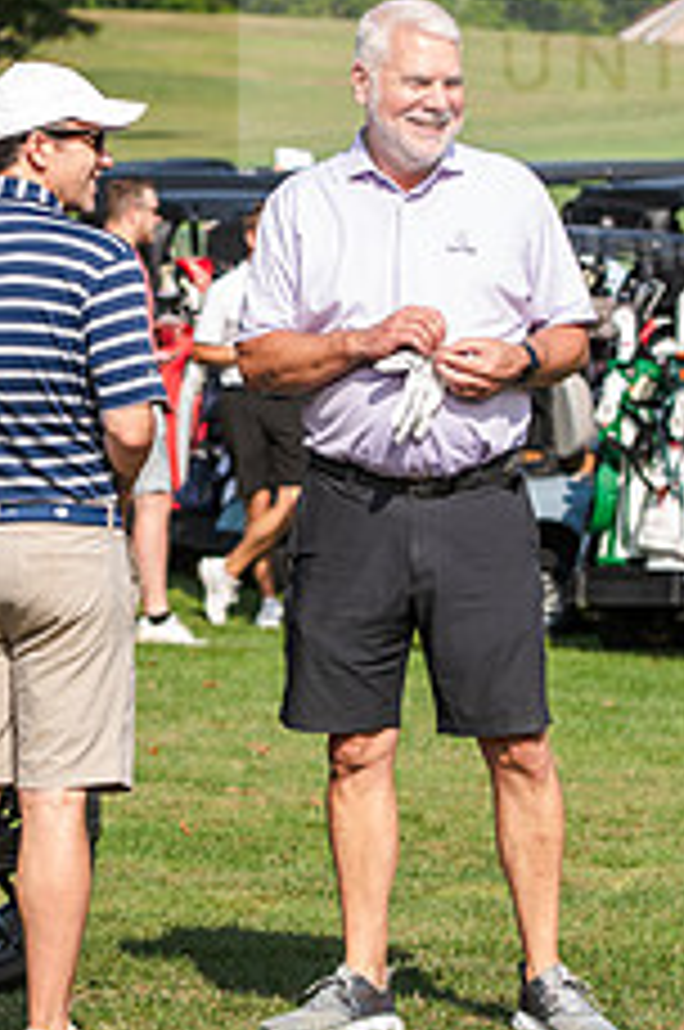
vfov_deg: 10.4
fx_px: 5660
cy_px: 344
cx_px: 104
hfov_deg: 6.9
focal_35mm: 198
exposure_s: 1/500
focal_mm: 78
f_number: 4
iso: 80
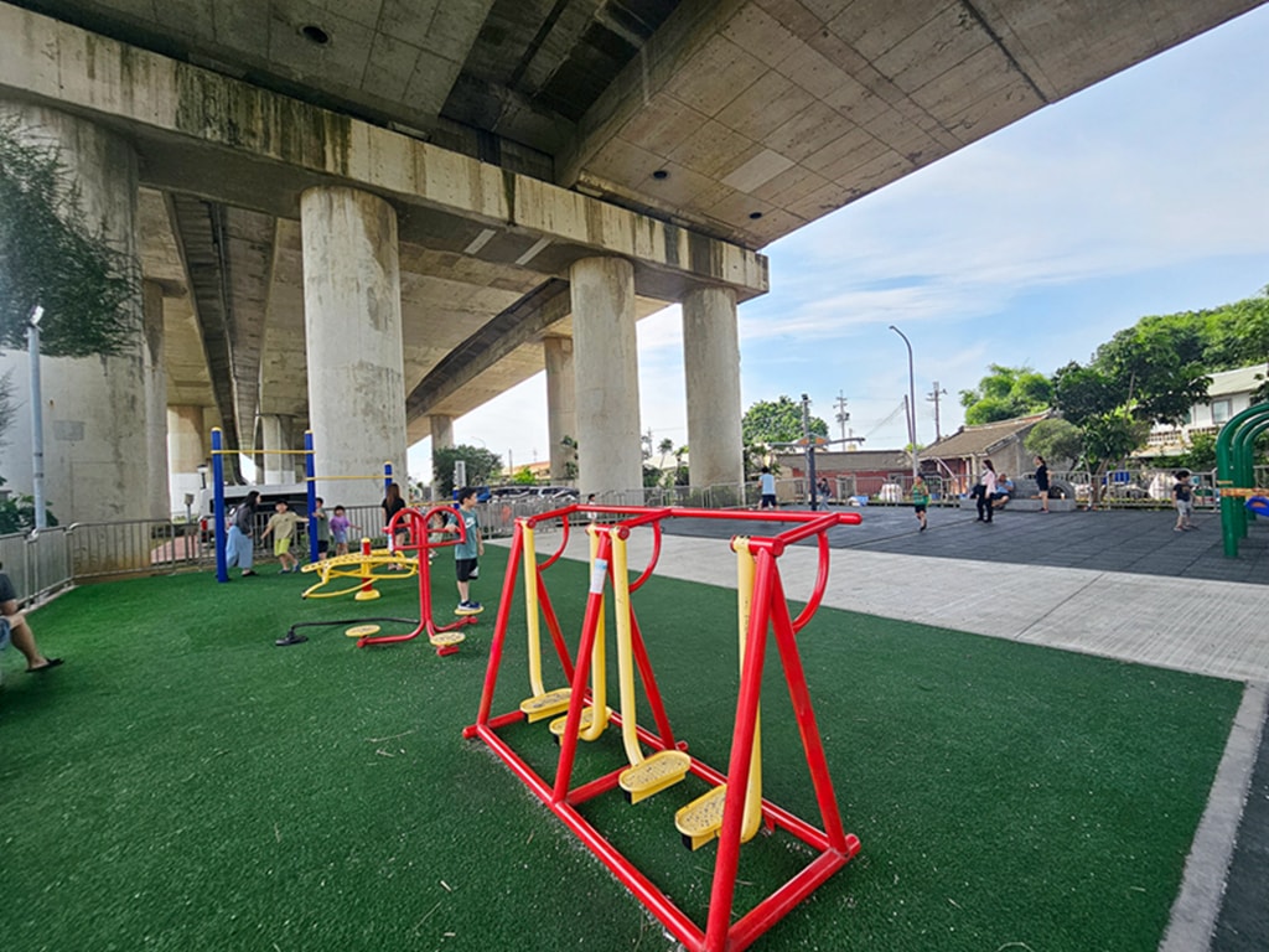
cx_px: 634
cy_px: 476
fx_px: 477
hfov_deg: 106.2
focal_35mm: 13
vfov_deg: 89.9
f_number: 2.2
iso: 50
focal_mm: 2.2
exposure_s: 1/887
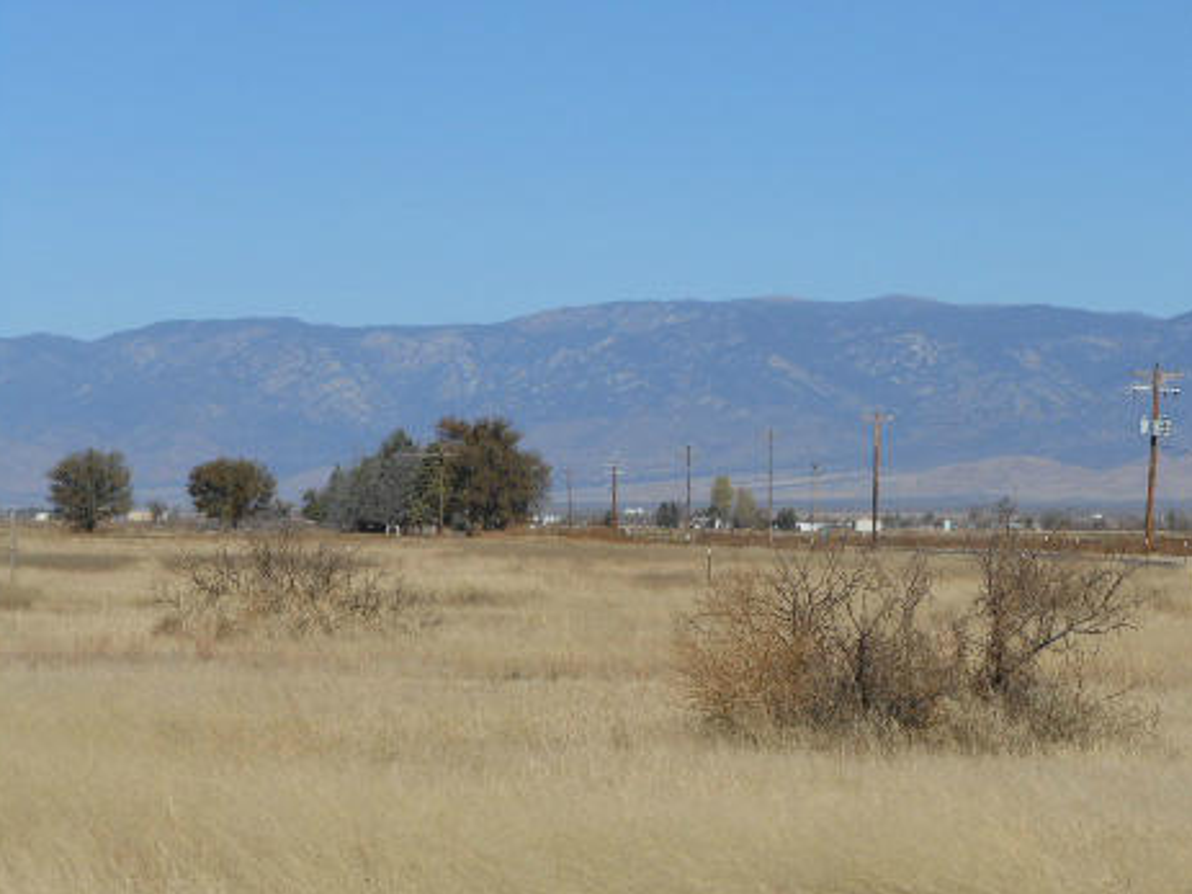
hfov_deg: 14.0
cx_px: 814
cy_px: 487
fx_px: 4854
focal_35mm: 141
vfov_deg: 10.5
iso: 80
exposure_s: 1/800
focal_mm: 18.3
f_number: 5.4
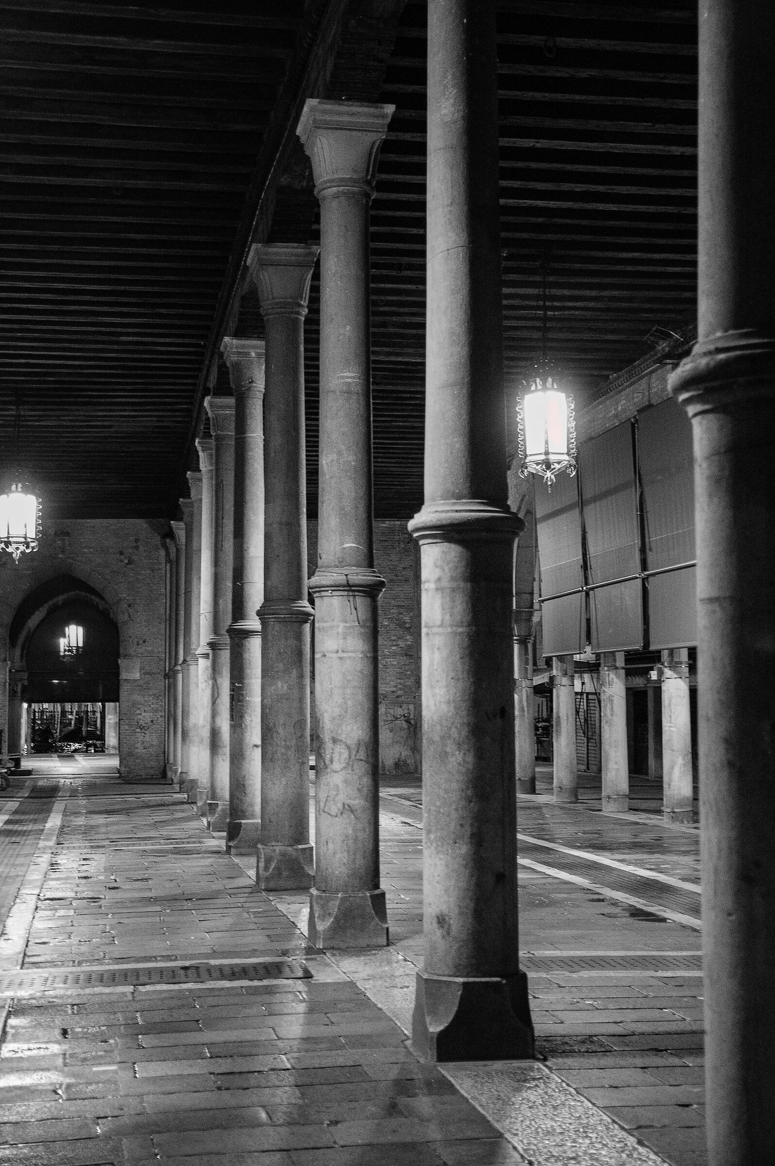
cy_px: 583
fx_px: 1488
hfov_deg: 29.2
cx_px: 388
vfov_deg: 42.8
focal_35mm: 46
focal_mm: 31
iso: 3200
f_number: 2.8
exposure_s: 1/10
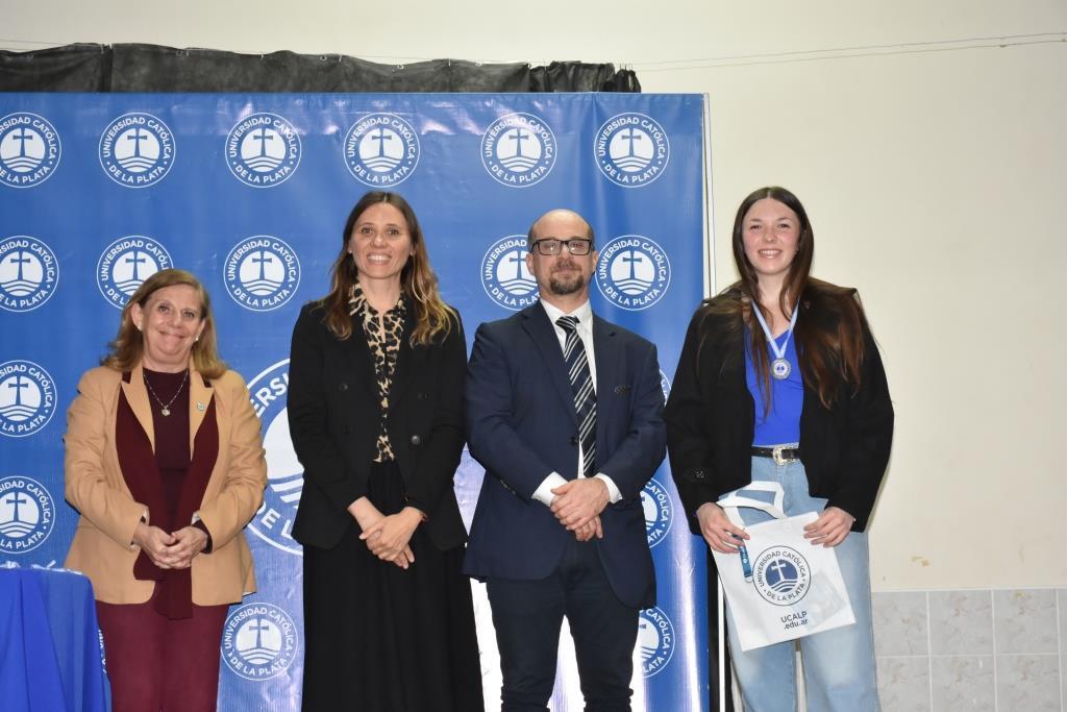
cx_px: 534
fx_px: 2490
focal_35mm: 84
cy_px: 356
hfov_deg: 24.2
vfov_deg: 16.3
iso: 1600
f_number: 8
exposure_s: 1/60
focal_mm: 56
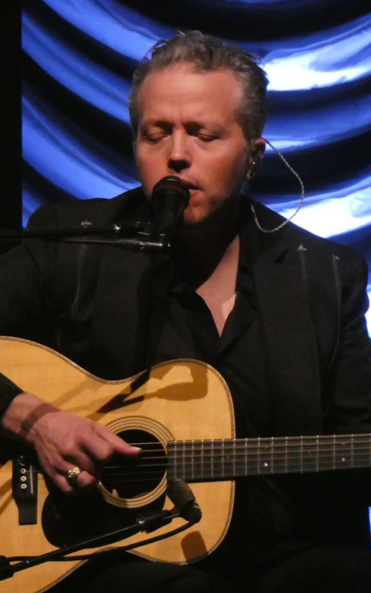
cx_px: 237
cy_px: 296
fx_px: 10664
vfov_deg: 3.2
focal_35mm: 659
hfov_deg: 2.0
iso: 1600
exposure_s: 1/25
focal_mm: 83.4
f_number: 6
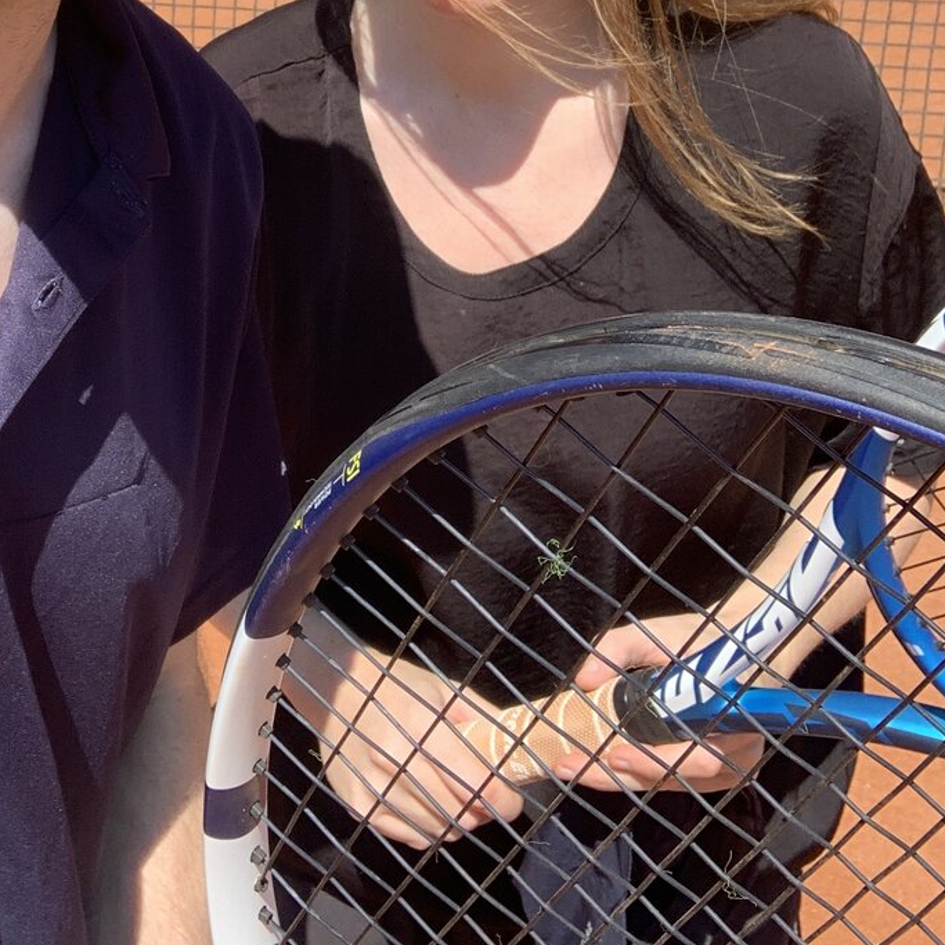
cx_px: 268
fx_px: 1791
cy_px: 86
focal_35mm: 58
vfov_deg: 28.4
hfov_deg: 29.2
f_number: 2.2
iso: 16
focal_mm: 2.87
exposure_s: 1/1042
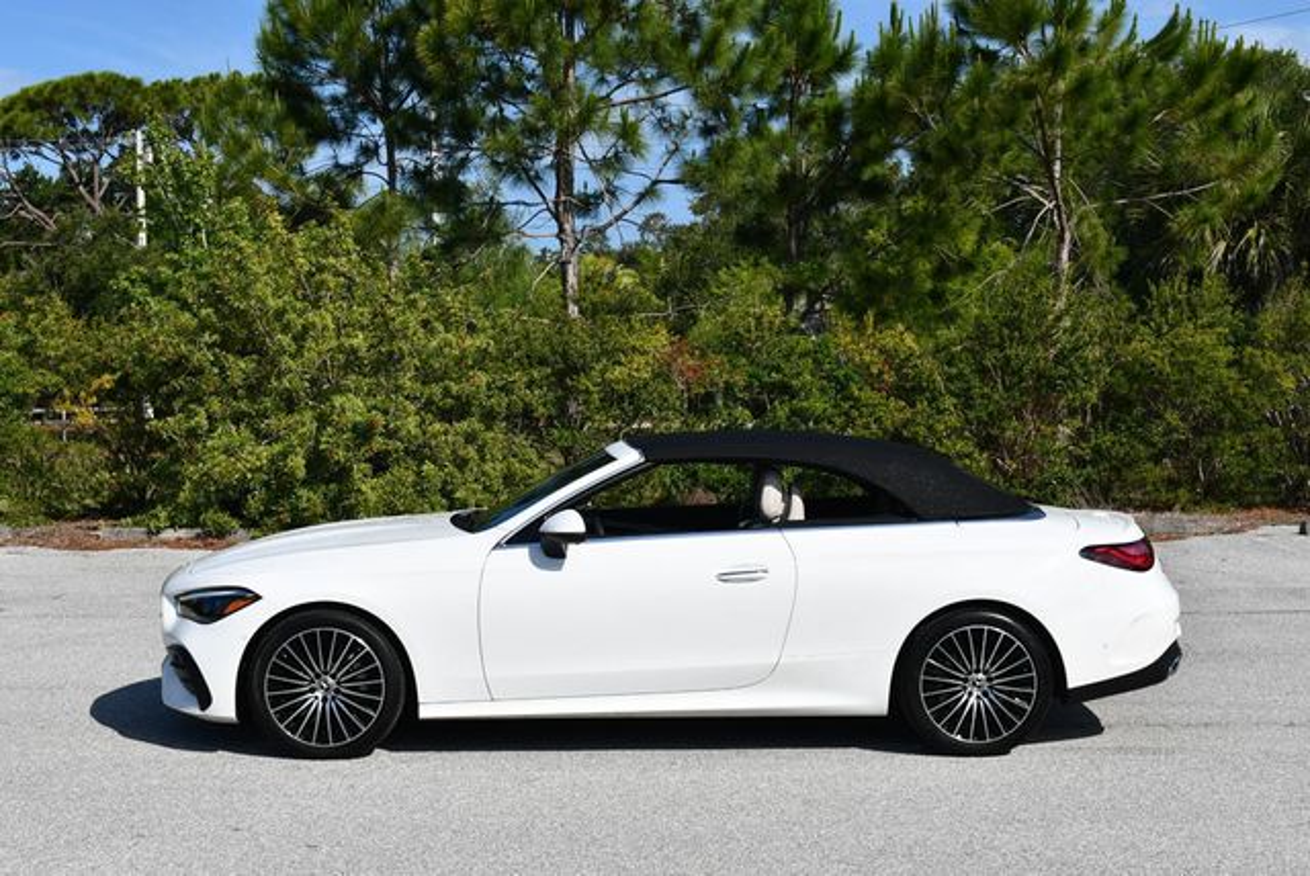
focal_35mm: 52
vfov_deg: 26.0
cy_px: 438
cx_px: 655
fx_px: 1894
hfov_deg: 38.2
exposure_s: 1/320
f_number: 9
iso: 100
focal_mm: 26
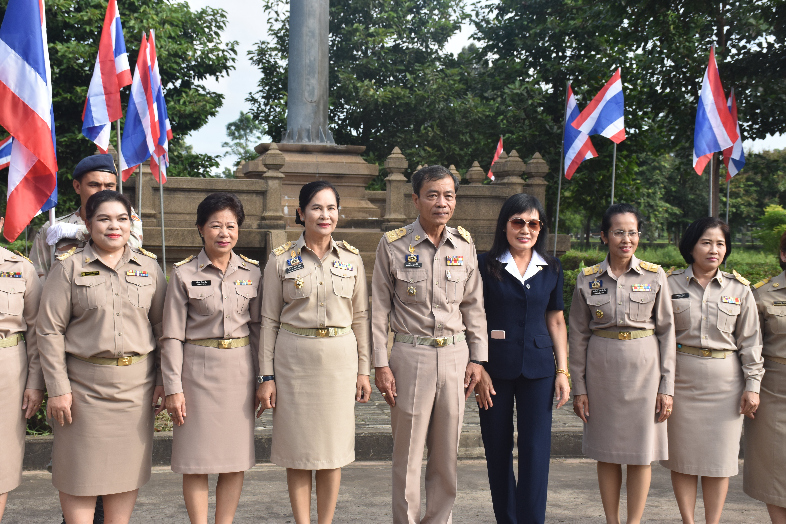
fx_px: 1244
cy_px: 262
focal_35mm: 57
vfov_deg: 23.8
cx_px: 393
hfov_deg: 35.1
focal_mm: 38
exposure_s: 1/250
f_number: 8
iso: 250
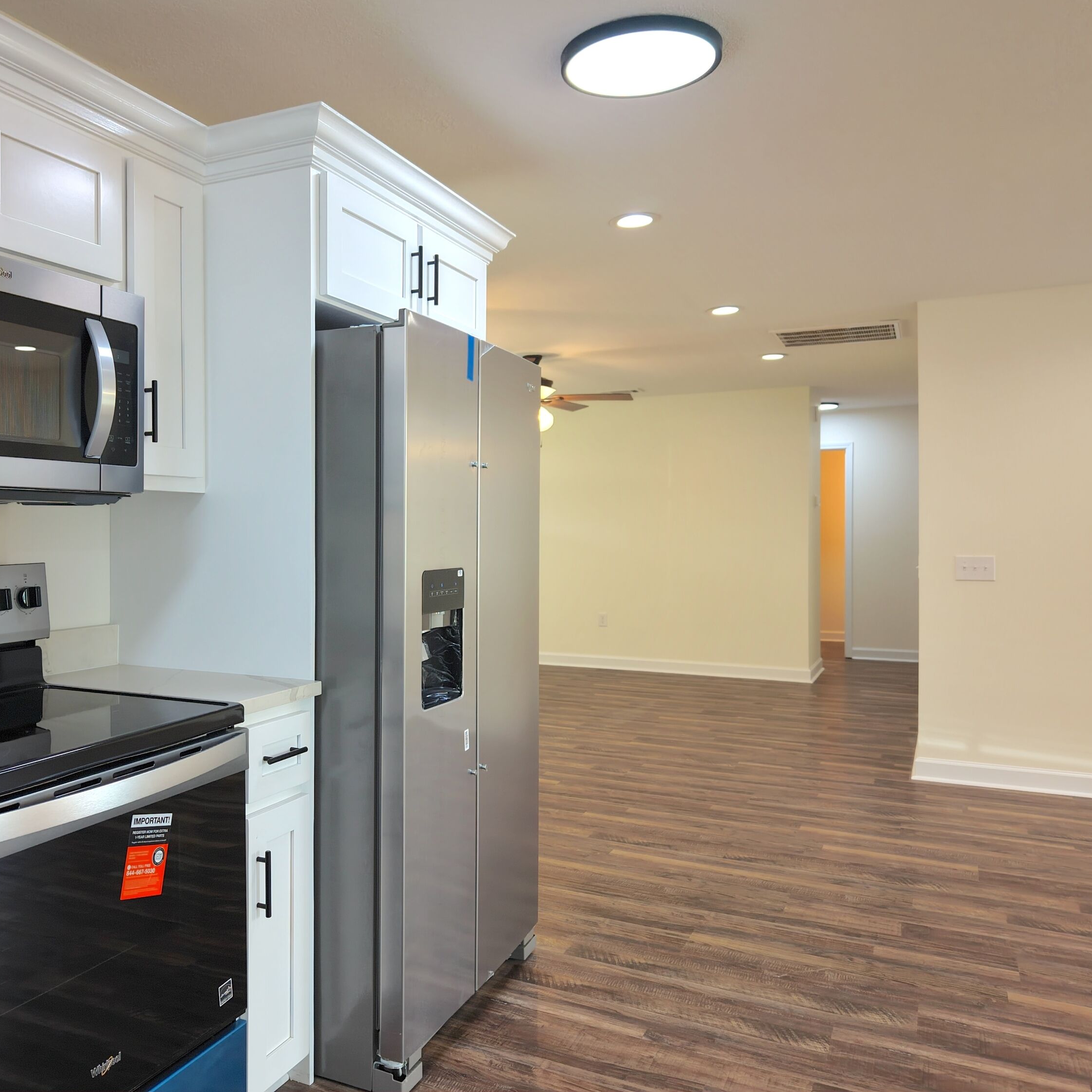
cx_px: 405
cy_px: 533
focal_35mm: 29
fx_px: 1035
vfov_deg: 55.6
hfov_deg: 54.9
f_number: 1.8
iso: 240
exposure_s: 1/15
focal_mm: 8.67
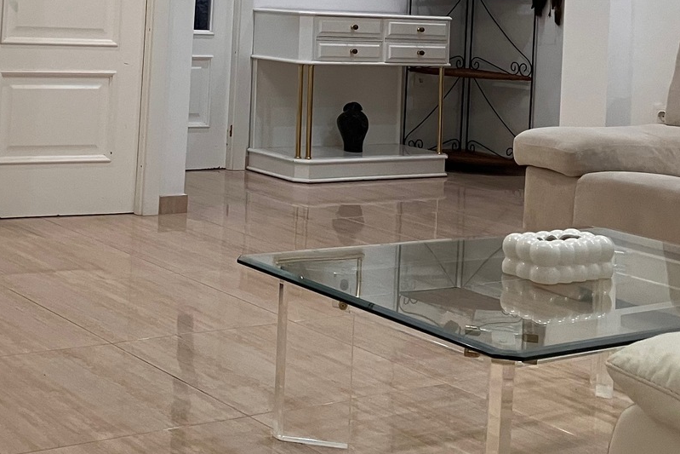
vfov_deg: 18.5
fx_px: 1322
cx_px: 145
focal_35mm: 70
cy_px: -89
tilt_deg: +2.6
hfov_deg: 28.3
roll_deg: -3.3
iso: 100
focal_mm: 3.99
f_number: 1.8
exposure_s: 1/50
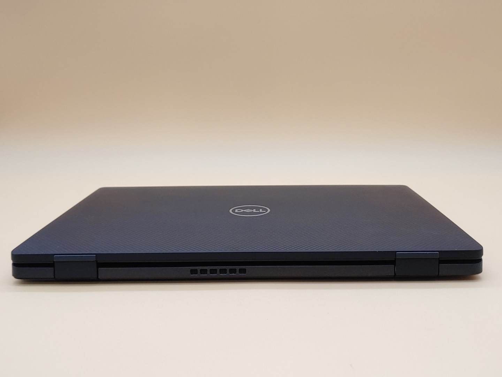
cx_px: 251
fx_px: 479
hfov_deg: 55.4
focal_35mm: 33
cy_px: 188
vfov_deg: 42.9
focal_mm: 4.36
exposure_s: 1/142
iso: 50
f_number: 1.8
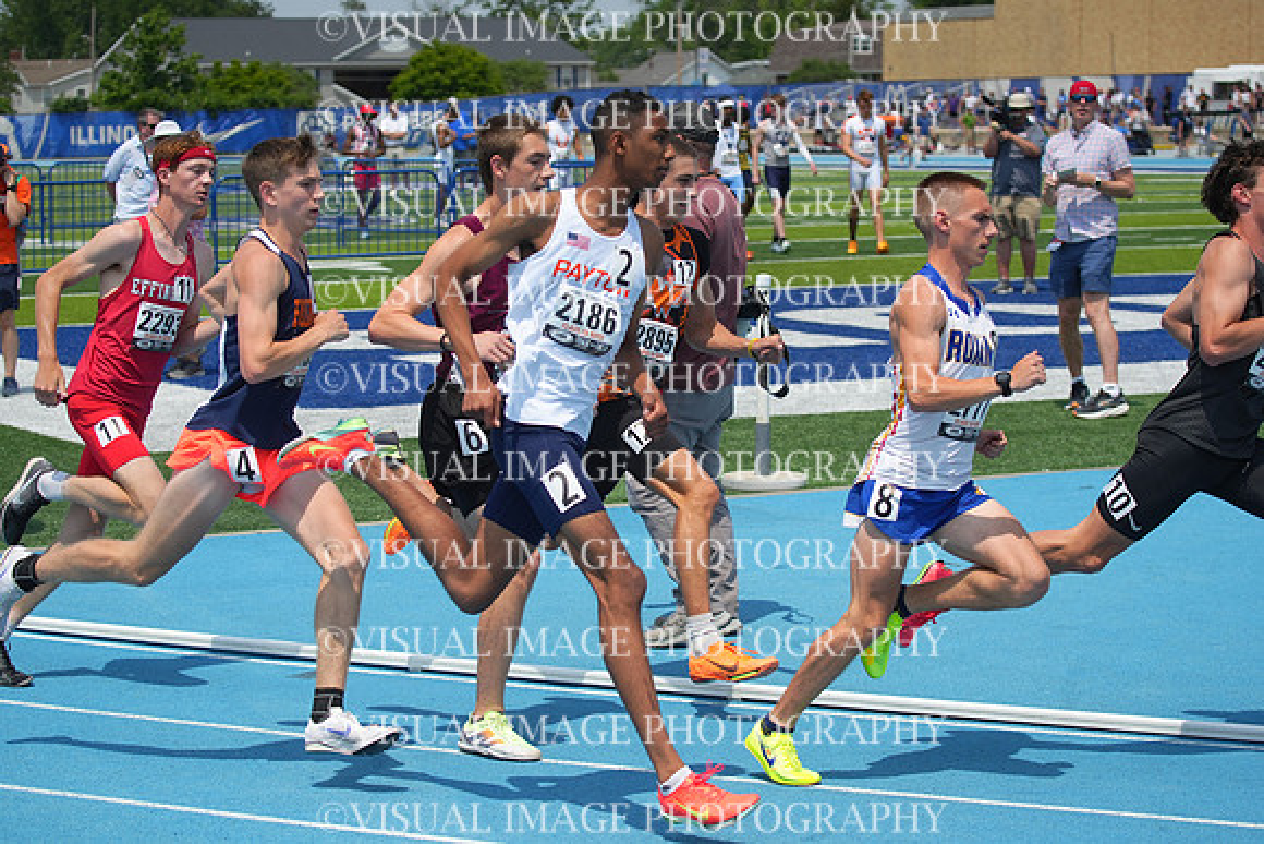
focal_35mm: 100
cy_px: 422
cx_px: 632
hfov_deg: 20.4
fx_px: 3512
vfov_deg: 13.7
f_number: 5.6
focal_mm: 100
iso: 400
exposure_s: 1/3200
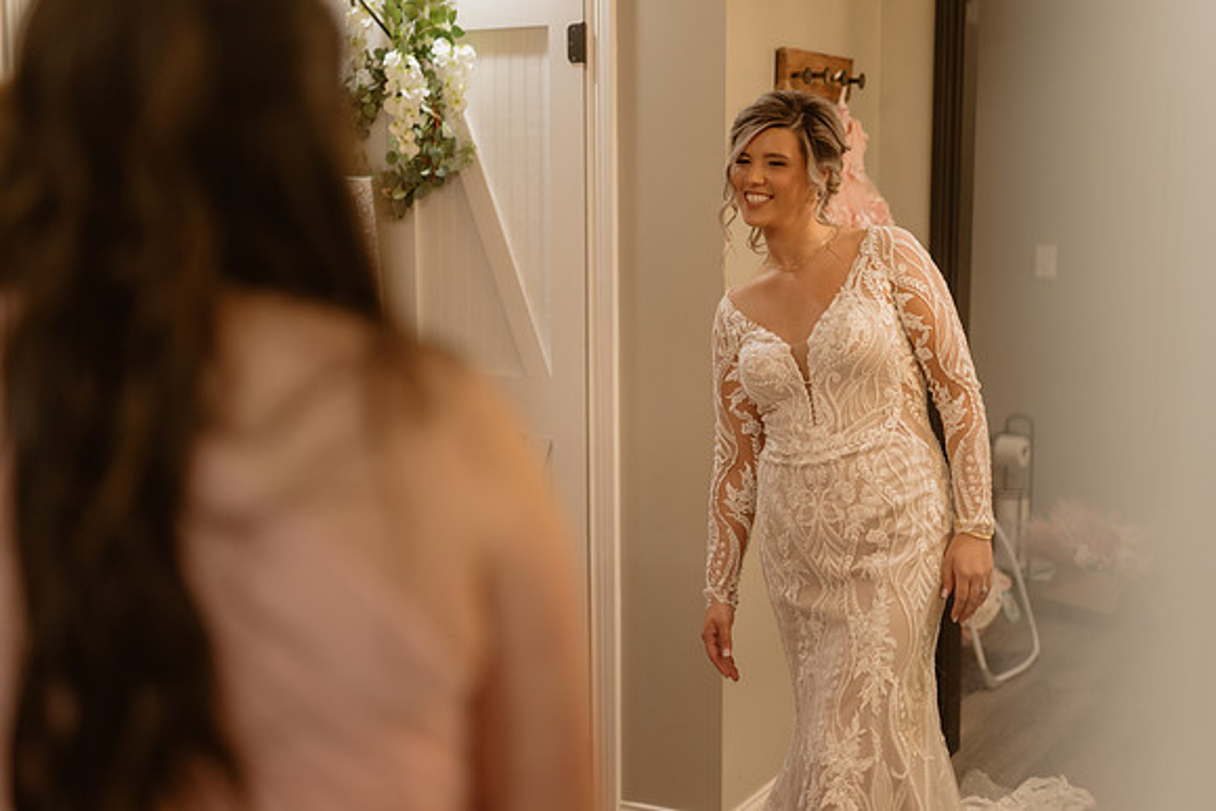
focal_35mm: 53
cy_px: 403
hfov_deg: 37.6
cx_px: 604
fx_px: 1786
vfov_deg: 25.6
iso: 250
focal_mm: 50
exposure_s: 1/200
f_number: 2
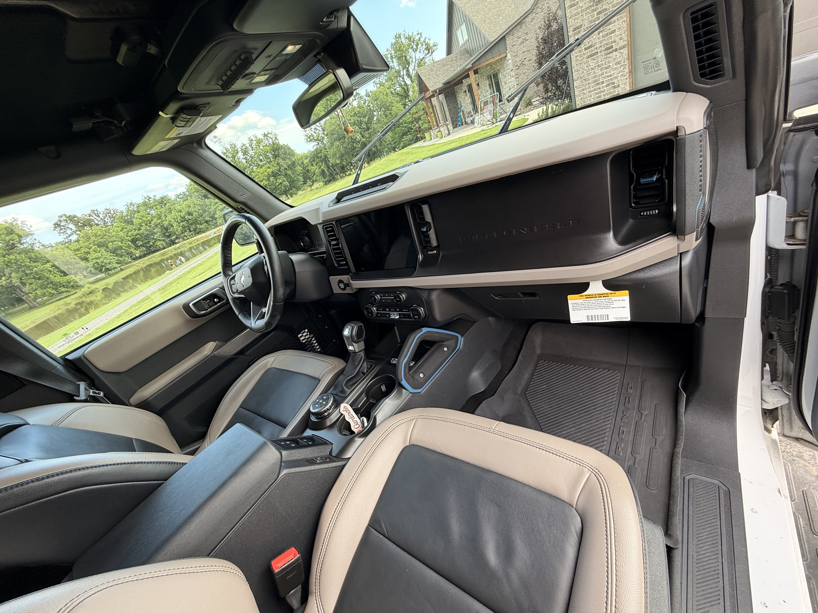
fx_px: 331
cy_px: 306
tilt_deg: -26.8
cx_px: 409
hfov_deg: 102.1
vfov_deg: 85.7
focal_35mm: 14
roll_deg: +23.5
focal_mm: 2.22
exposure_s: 1/121
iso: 80
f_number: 2.2
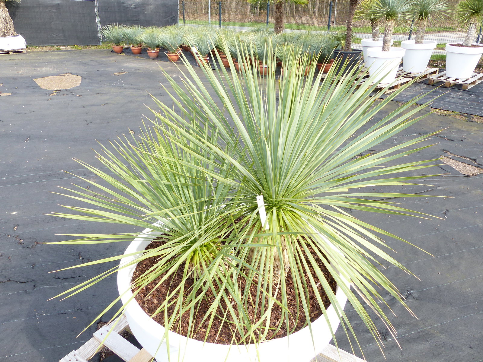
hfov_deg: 69.4
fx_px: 349
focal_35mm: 25
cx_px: 242
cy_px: 181
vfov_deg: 54.9
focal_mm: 4.5
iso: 100
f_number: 4
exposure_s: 1/200
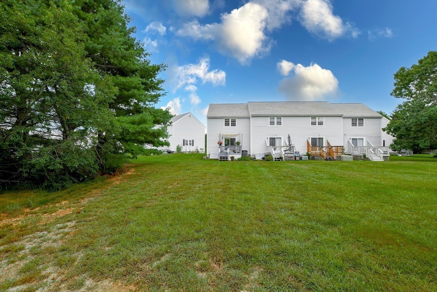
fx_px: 182
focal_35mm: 15
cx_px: 218
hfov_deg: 100.4
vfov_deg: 77.3
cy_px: 146
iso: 1000
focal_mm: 10
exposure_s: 1/800
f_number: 7.1
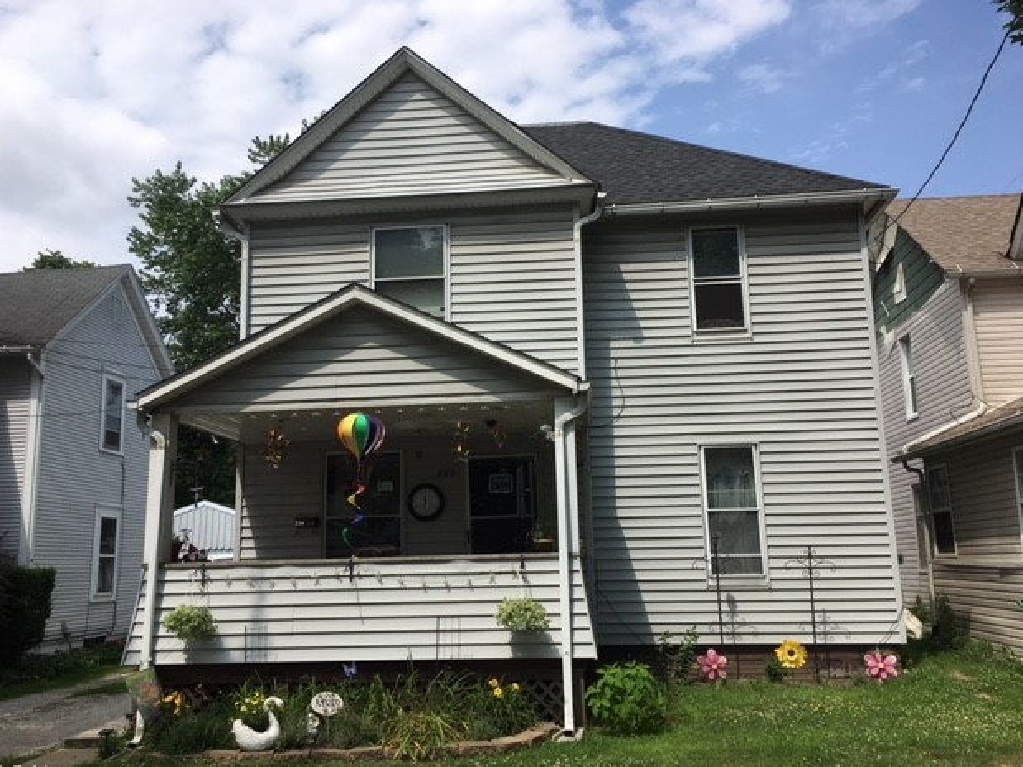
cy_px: 395
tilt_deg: +10.2
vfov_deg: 46.8
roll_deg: +1.9
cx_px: 502
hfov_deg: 60.0
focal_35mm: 30
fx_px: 886
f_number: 2.2
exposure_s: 1/1789
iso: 25
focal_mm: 4.15
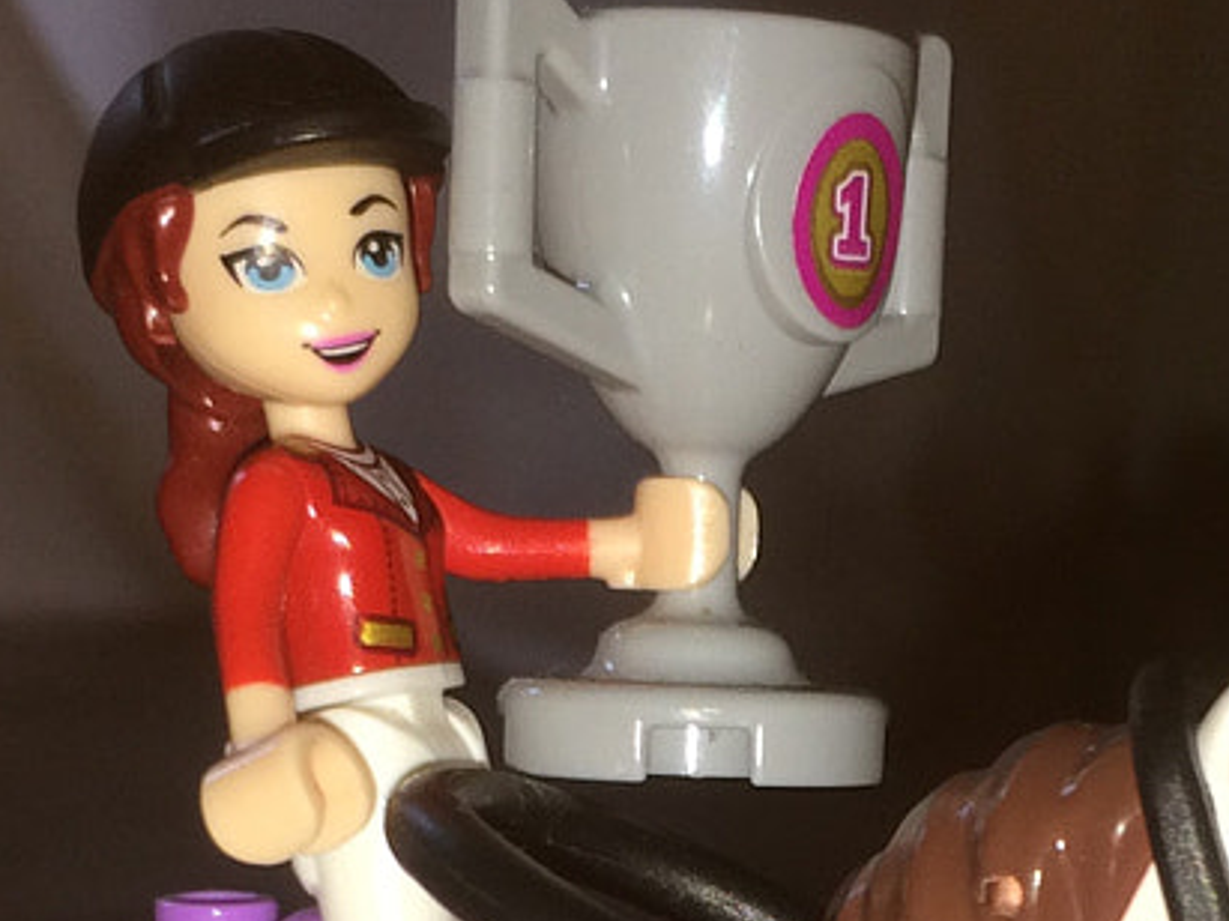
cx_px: 906
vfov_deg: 12.6
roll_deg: -2.0
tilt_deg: -13.7
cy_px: 1298
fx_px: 4011
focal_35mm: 113
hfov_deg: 17.3
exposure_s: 1/152
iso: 32
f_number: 2.2
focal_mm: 4.15
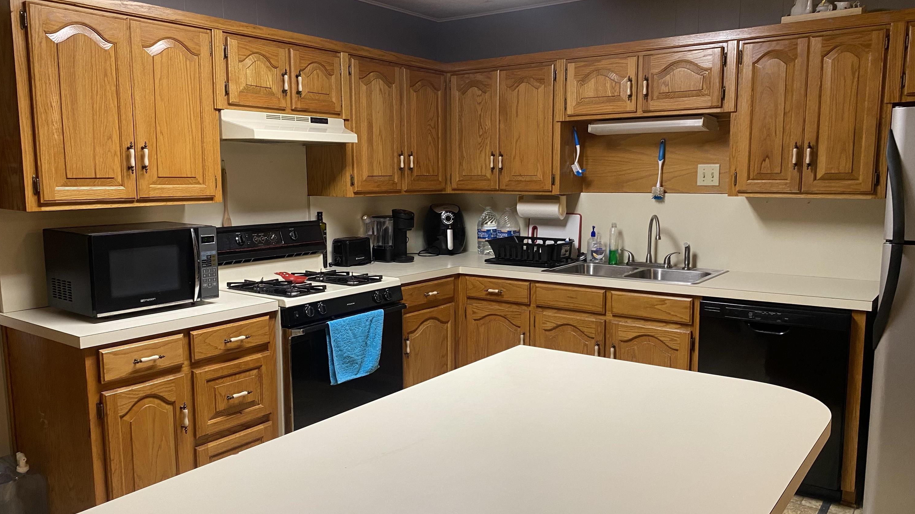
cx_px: 460
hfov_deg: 66.1
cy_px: 271
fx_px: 704
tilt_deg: -6.9
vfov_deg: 40.2
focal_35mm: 29
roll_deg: +0.0
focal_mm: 4.25
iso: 125
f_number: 1.8
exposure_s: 1/60
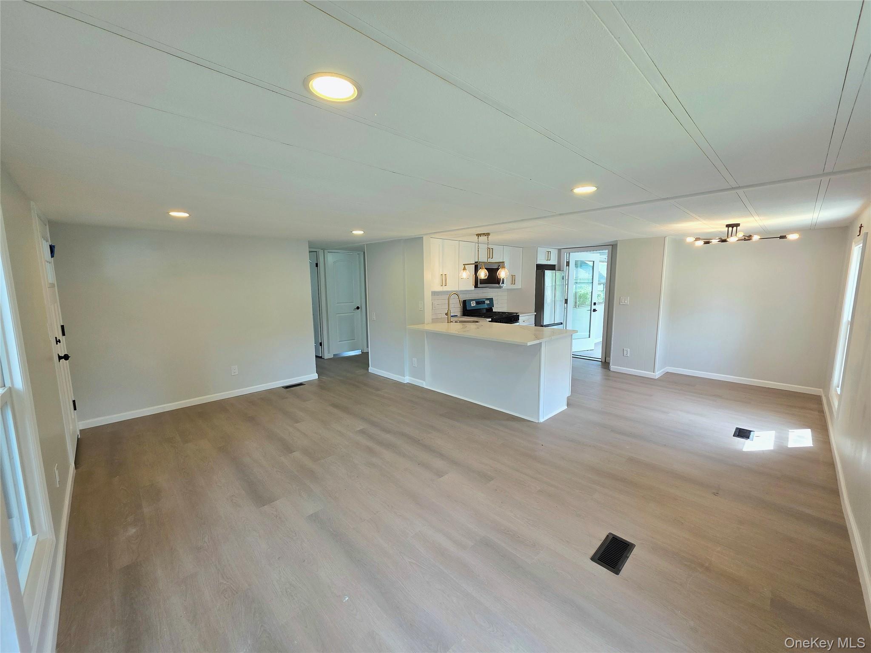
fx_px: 327
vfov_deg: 89.9
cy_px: 326
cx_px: 436
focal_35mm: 13
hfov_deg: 106.2
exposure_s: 1/120
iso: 64
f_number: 1.9
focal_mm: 2.2
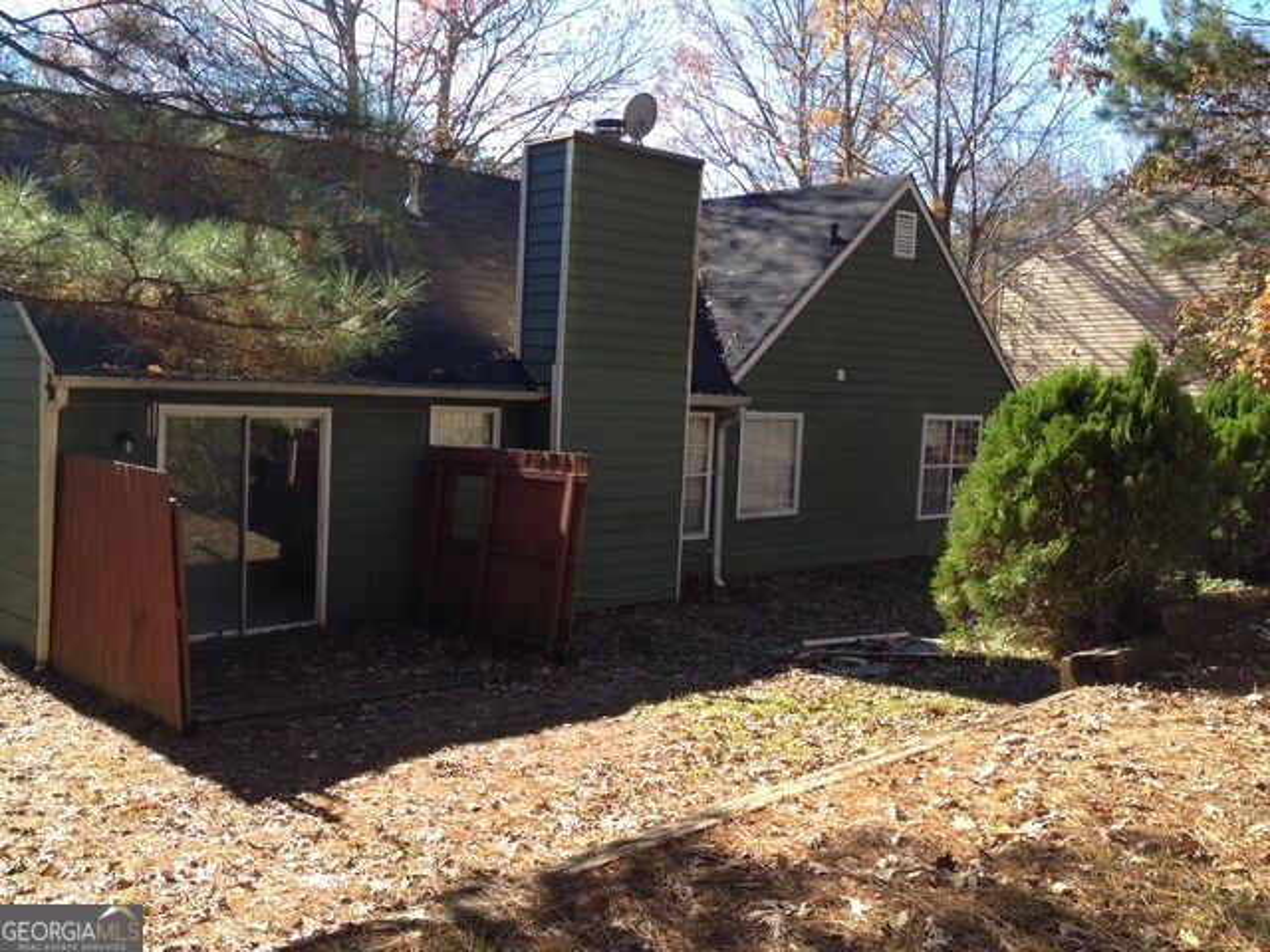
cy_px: 476
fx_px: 1284
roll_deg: -0.7
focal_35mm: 35
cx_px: 635
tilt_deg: -5.3
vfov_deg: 40.7
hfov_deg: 52.6
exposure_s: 1/363
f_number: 2.4
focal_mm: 4.28
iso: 50
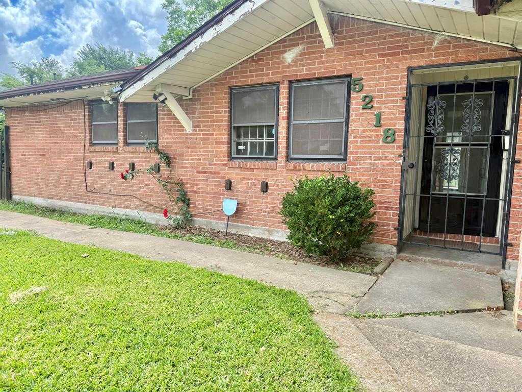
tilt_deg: -5.7
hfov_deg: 71.6
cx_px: 261
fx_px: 362
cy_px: 196
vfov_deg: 56.8
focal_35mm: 24
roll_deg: -1.8
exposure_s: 1/1046
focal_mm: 6.76
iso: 80
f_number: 1.78
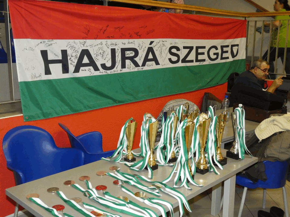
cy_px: 108
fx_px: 327
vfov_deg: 36.8
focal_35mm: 39
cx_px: 145
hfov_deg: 47.9
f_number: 3.6
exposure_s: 1/60
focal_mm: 7.1
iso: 800
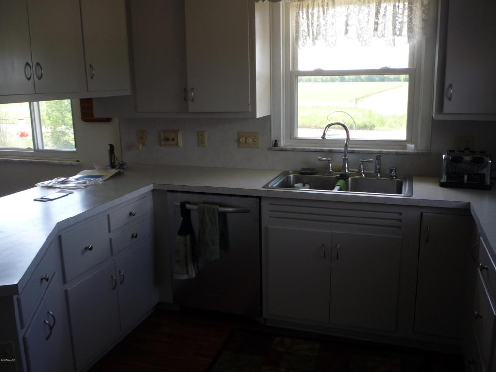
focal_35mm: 32
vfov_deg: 44.2
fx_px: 459
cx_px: 248
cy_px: 186
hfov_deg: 56.8
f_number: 3.3
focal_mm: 5.2
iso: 100
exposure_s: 1/50
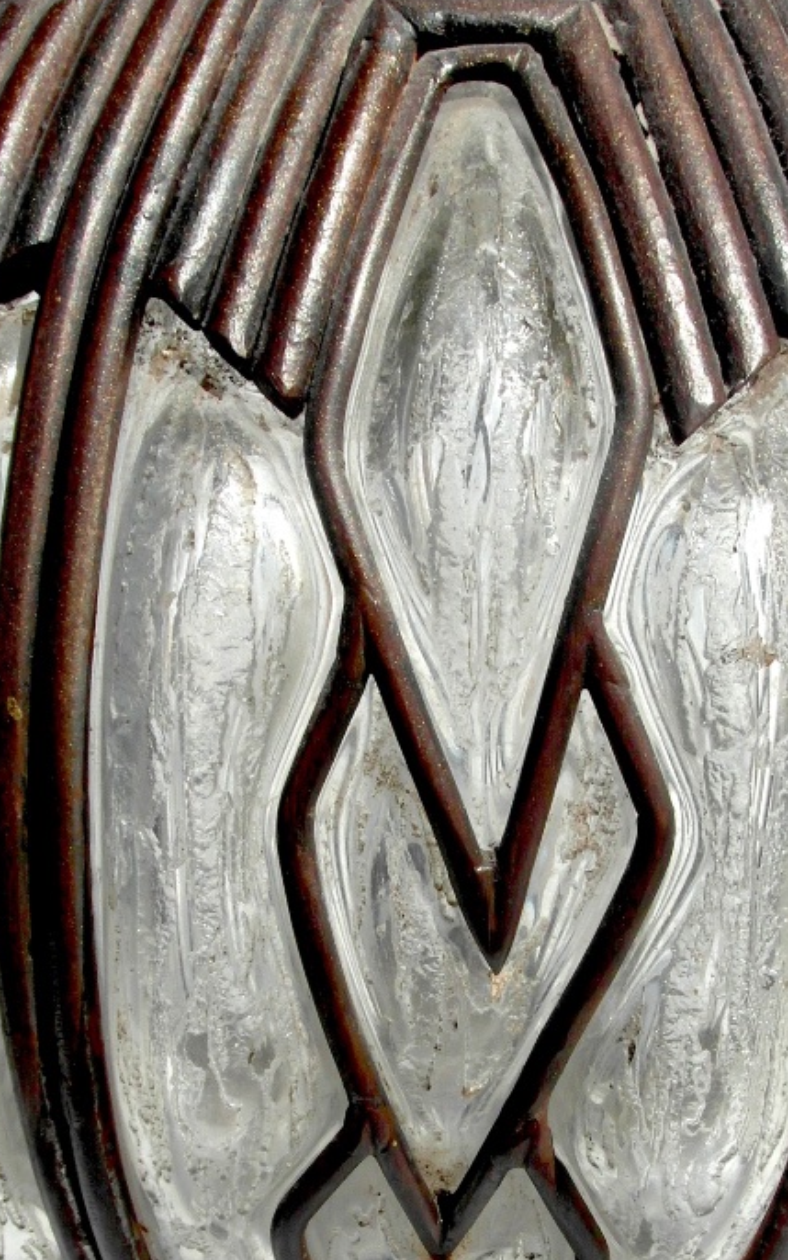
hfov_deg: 17.2
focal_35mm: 76
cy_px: 900
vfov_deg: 26.9
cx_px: 446
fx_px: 2610
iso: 80
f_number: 5.8
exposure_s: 1/350
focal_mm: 6.8
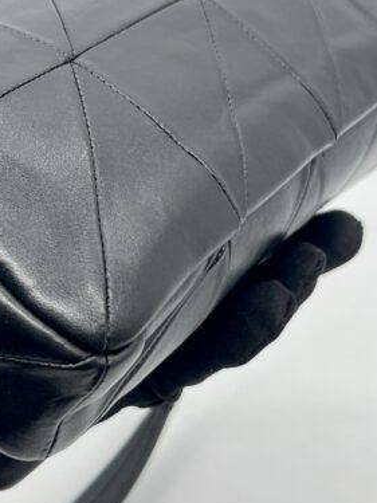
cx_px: 34
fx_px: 1032
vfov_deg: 27.4
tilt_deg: -35.0
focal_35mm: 71
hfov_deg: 20.3
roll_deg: +3.3
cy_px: 212
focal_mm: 5.7
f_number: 1.5
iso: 40
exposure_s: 1/100
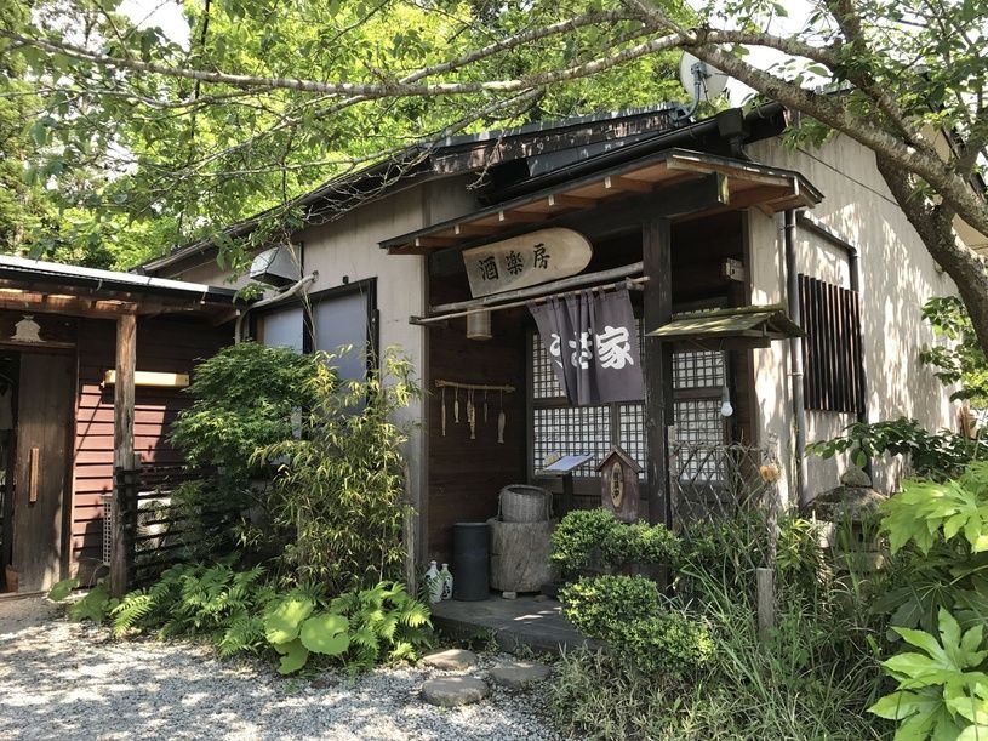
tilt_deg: +6.6
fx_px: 799
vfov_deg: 49.7
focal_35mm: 28
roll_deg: +0.8
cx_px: 494
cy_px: 370
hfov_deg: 63.5
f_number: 1.8
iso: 20
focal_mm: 3.99
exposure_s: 1/368
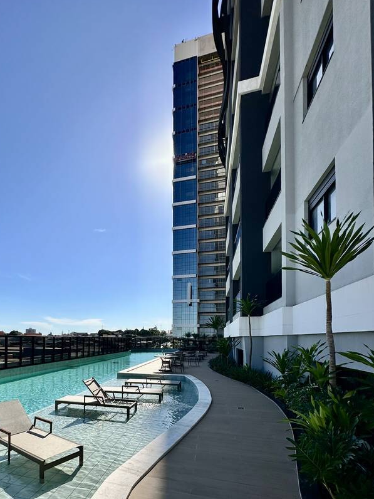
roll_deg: -1.4
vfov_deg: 81.9
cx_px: 125
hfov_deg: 66.8
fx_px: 274
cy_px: 331
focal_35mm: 19
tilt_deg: +3.2
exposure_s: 1/3731
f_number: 2.2
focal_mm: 2.22
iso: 50
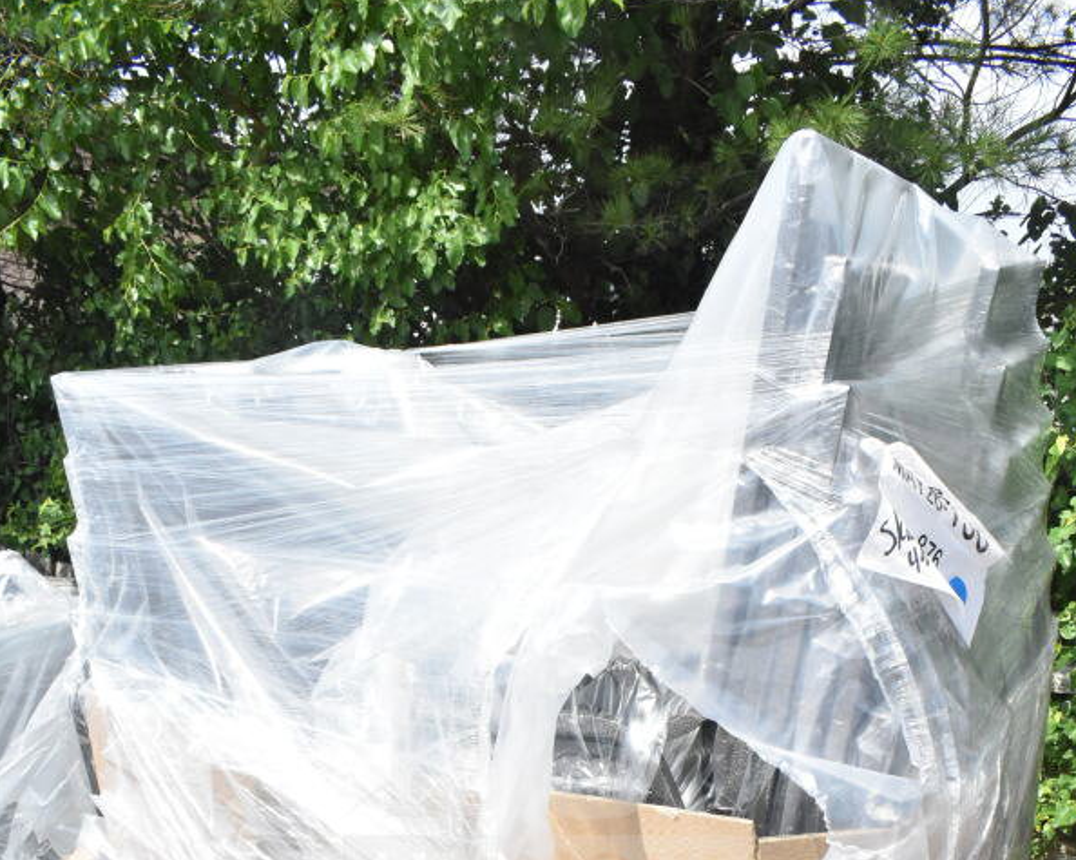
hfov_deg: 46.8
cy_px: 777
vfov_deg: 35.9
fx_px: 1242
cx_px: 545
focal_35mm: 39
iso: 1600
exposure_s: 1/800
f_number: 14
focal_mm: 18
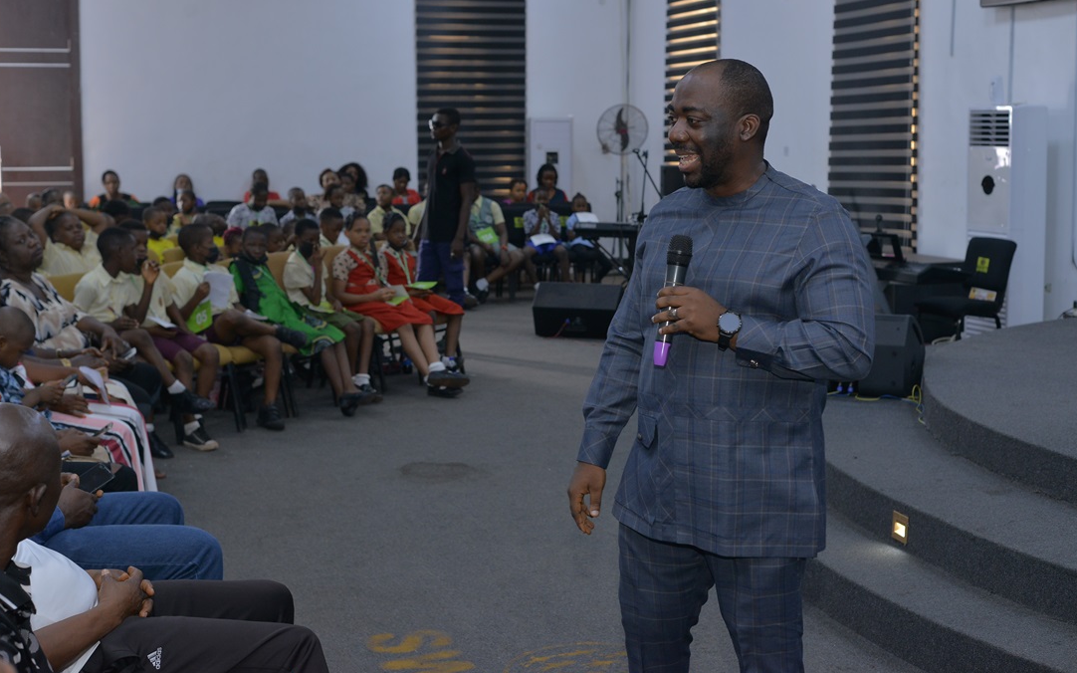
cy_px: 315
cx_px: 535
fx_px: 1526
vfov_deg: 24.9
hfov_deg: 38.9
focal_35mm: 52
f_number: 5.6
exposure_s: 1/160
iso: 1000
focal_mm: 50
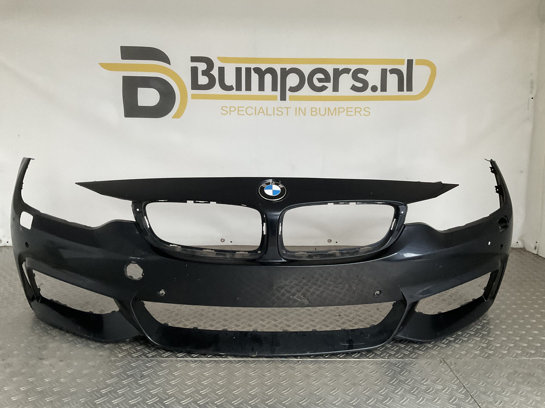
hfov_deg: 61.7
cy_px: 204
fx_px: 457
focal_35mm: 29
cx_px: 272
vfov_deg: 48.2
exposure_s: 1/33
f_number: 1.8
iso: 250
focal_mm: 3
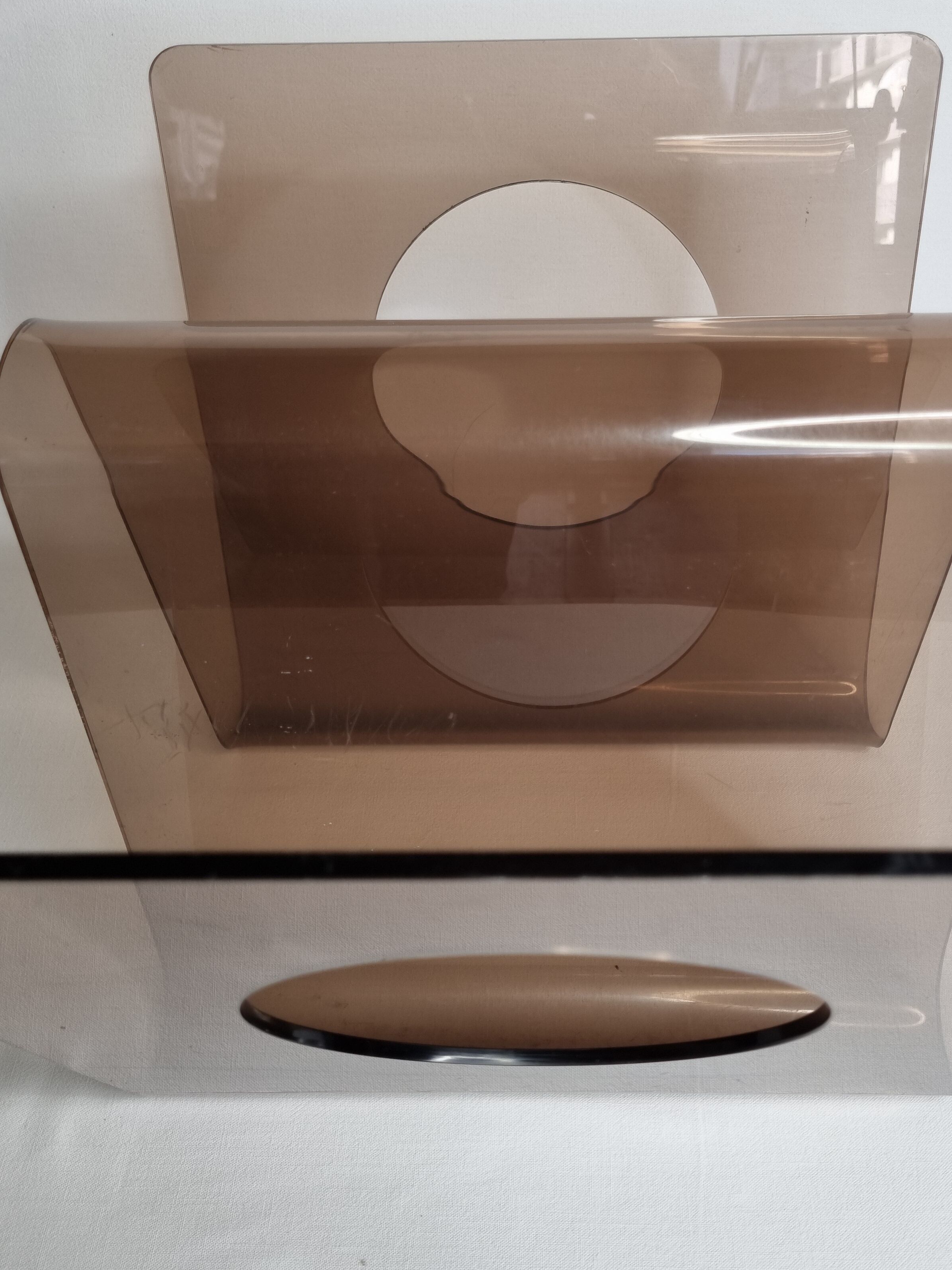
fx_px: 1210
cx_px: 533
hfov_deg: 42.9
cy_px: 611
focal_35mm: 33
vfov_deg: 55.3
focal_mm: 5.4
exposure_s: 1/100
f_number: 1.8
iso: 64
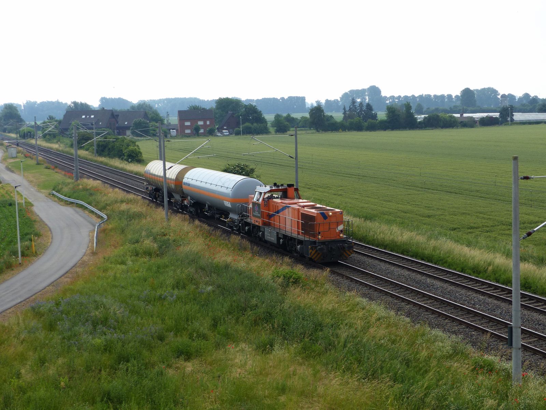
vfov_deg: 24.8
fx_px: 931
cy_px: 205
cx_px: 273
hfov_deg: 32.7
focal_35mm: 59
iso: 100
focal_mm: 10.5
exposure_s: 1/640
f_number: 4
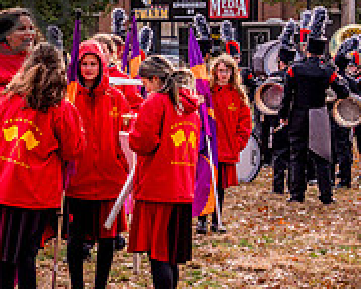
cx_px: -61
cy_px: 104
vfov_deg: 10.1
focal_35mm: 152
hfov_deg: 12.4
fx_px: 1623
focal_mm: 50
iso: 800
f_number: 6.3
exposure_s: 1/800
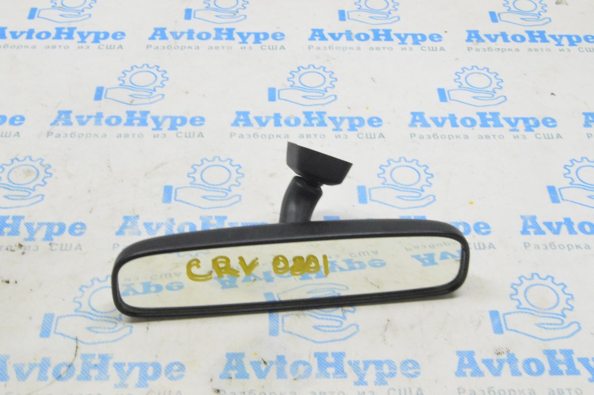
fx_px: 841
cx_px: 297
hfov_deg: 38.9
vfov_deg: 26.4
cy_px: 198
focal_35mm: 51
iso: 6400
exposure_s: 1/15
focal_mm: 34
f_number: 20
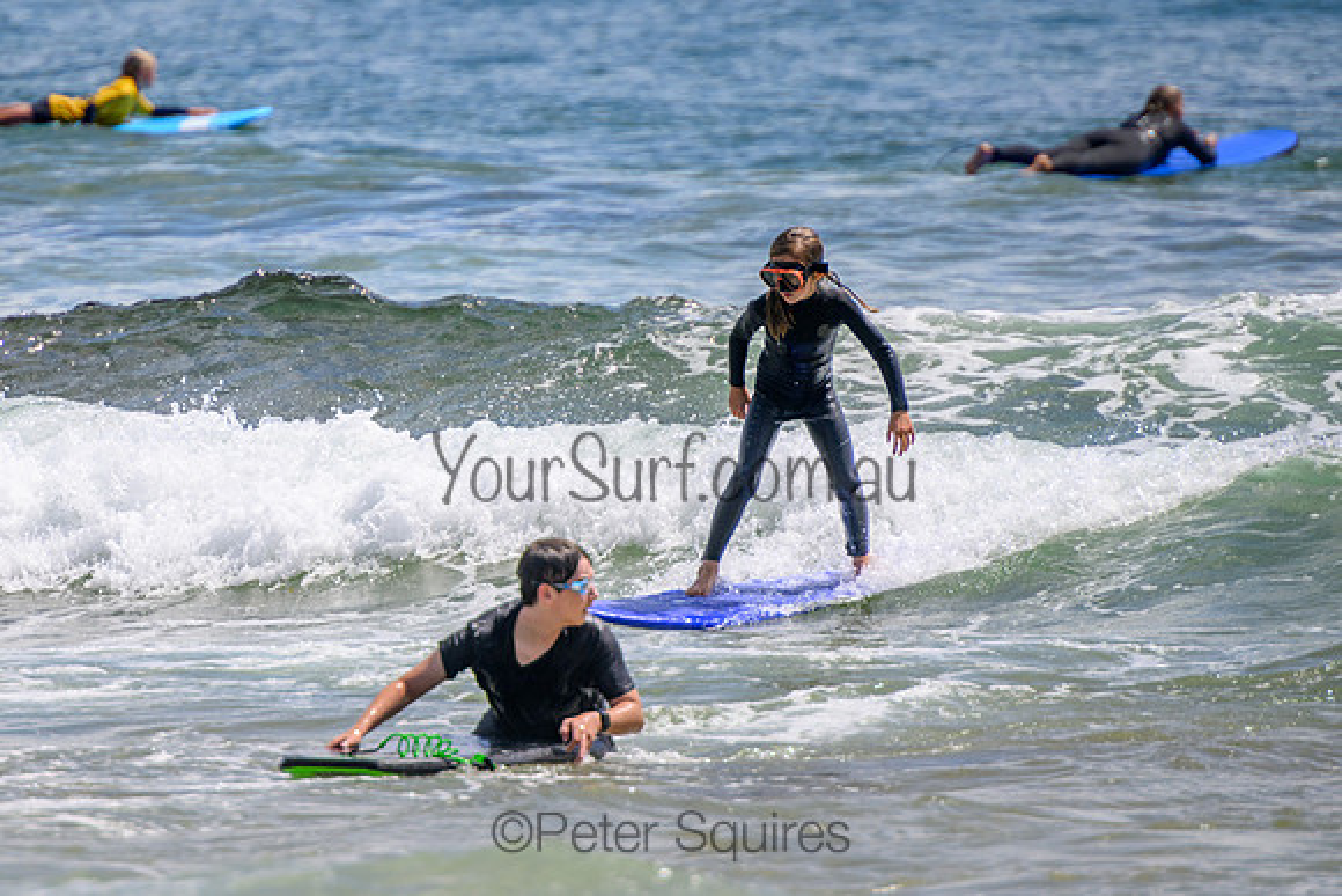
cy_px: 364
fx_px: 20502
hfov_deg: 3.7
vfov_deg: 2.5
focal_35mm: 550
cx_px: 420
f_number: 5.6
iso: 220
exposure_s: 1/2000
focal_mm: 400
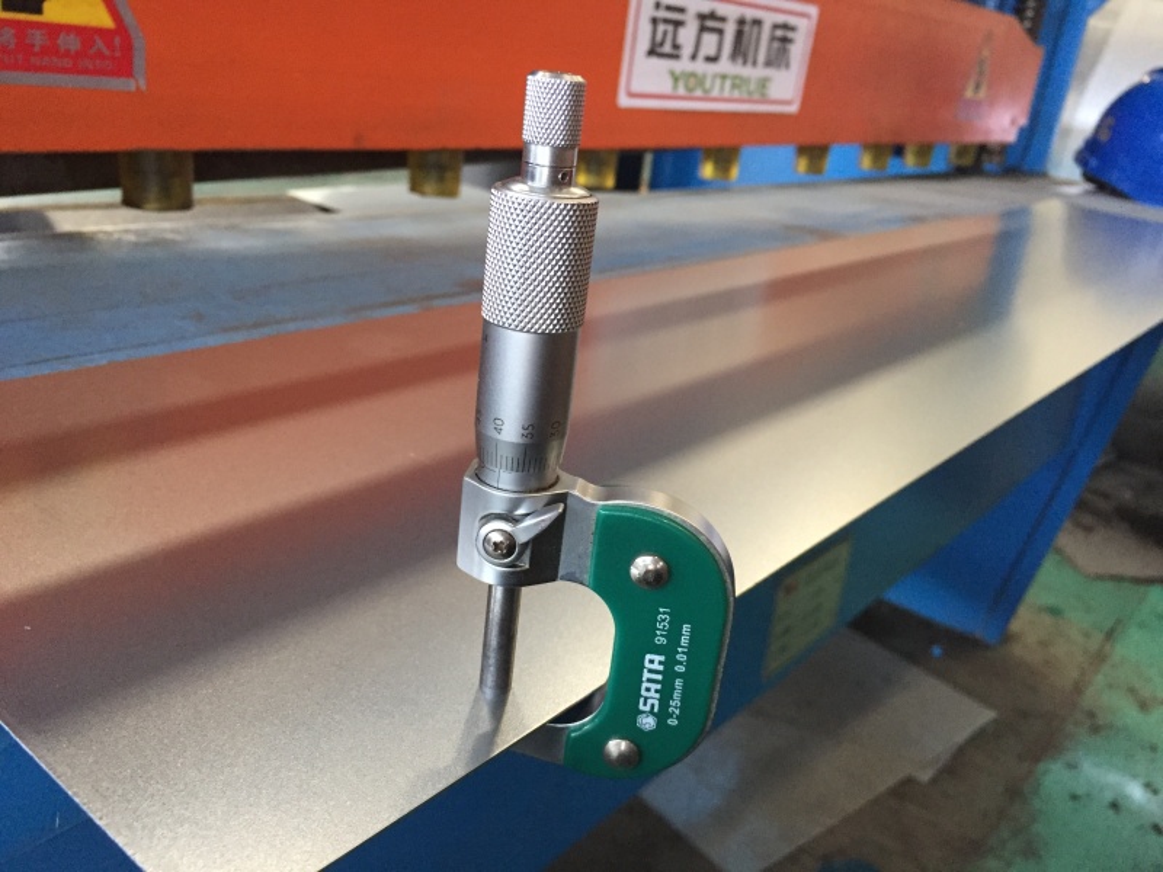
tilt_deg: -21.9
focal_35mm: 29
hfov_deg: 61.7
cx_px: 582
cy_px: 436
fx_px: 974
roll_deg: -8.0
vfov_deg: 48.2
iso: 250
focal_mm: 4.15
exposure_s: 1/33
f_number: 2.2
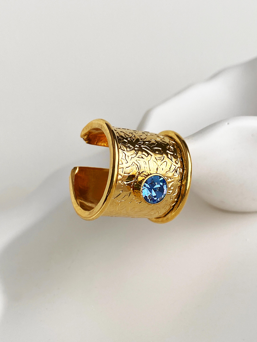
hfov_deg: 28.0
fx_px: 515
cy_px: 171
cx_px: 128
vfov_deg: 36.8
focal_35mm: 52
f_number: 1.8
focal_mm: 4.25
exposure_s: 1/142
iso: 32
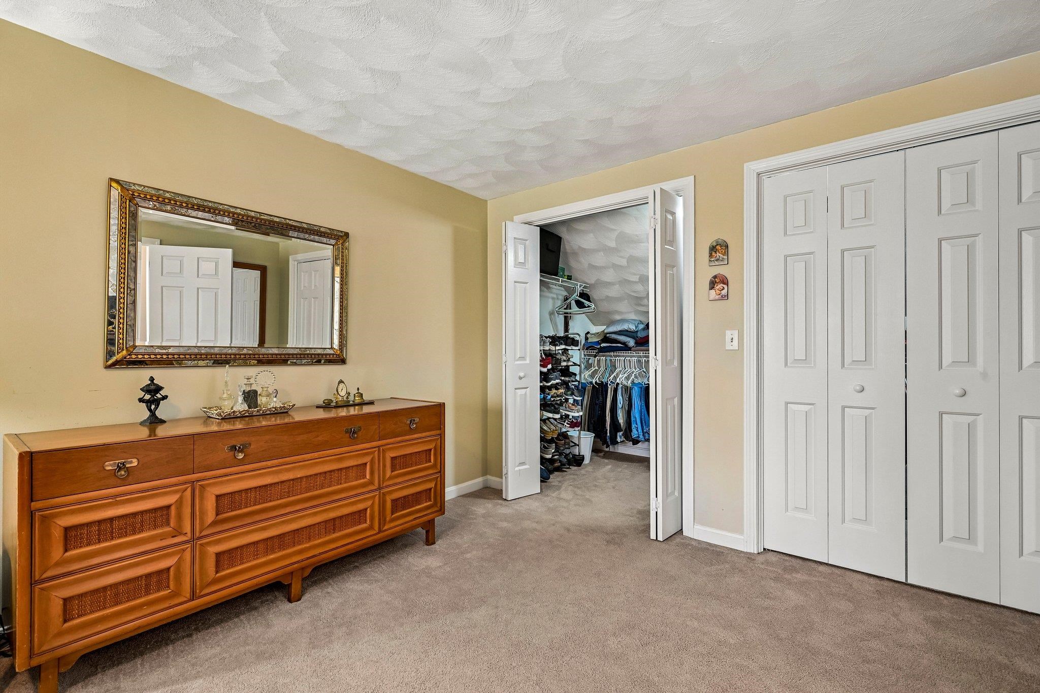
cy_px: 346
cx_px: 520
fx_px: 462
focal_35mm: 16
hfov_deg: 96.7
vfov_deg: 73.7
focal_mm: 16
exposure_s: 1/3.33
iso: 400
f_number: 8
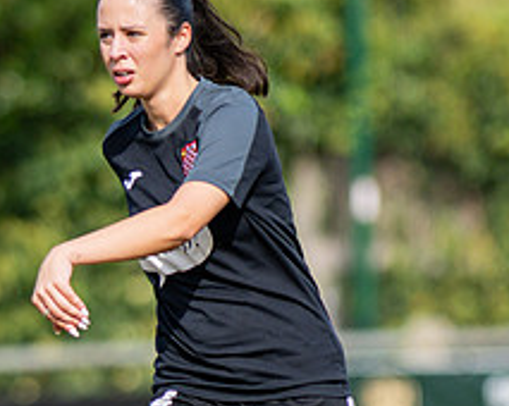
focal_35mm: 1438
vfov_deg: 1.1
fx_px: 21643
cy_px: 499
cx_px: 39
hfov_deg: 1.3
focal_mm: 300
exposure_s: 1/1600
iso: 125
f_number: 2.8
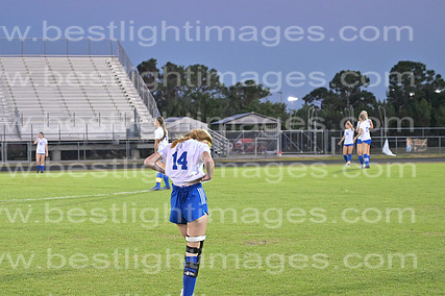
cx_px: 182
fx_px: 1173
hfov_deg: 21.5
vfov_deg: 14.4
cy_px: 193
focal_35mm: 95
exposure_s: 1/400
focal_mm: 70
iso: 5000
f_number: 4.5
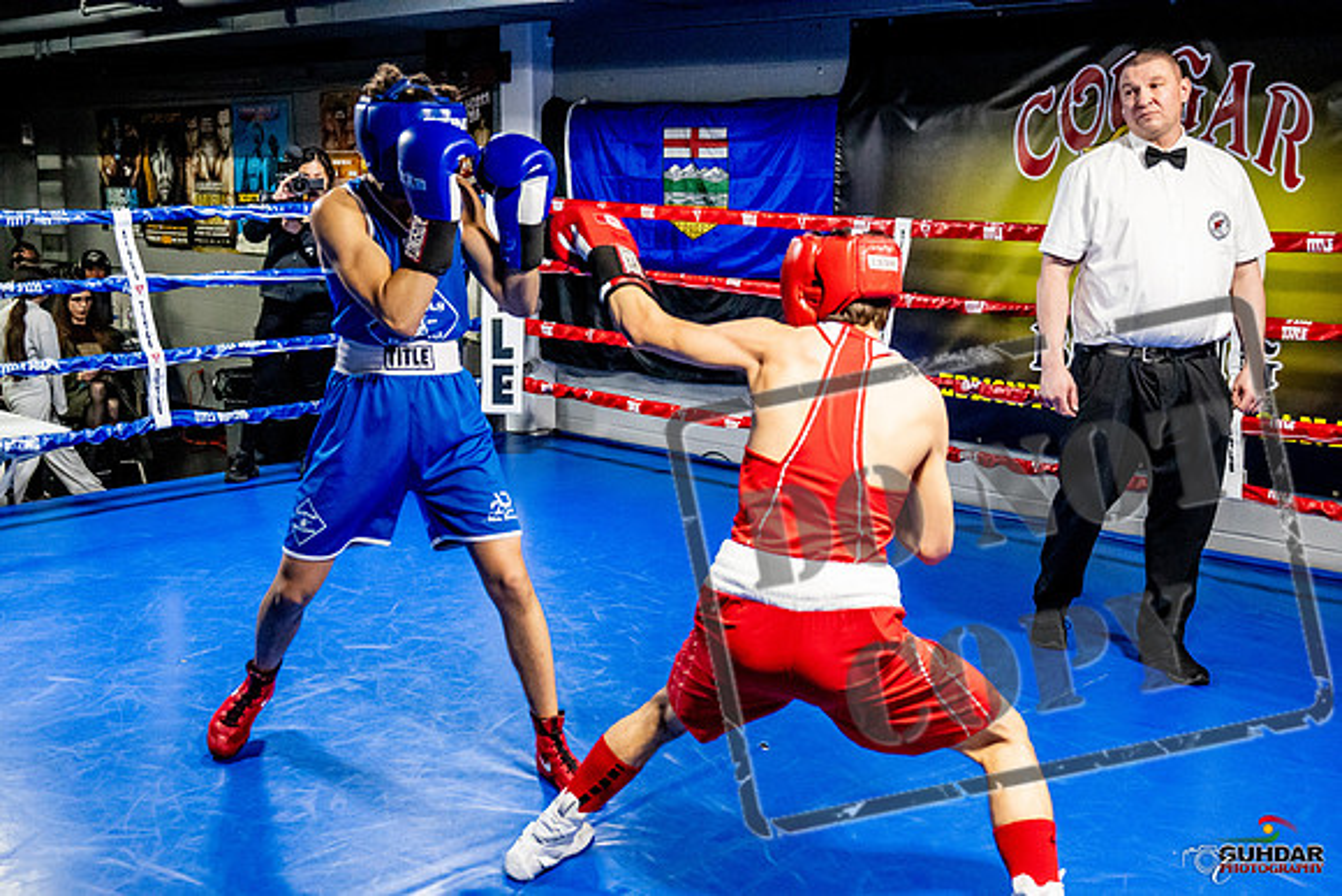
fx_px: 1491
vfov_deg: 33.4
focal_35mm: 40
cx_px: 671
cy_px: 448
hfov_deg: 48.4
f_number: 2.8
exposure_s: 1/800
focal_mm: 27
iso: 5000
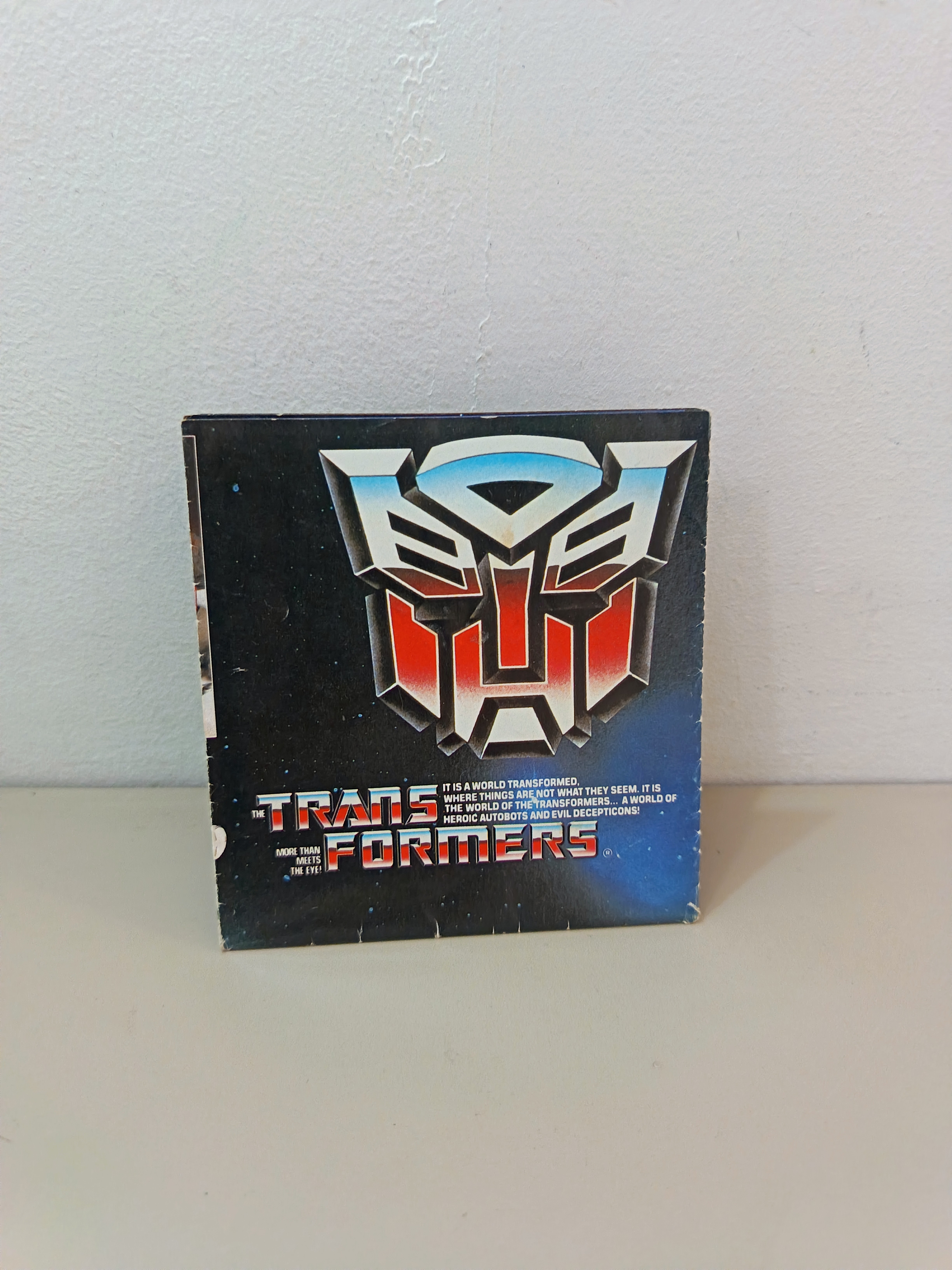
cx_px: 476
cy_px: 635
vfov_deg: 71.6
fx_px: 880
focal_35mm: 24
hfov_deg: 56.8
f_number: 1.75
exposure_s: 1/33.3
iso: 2810
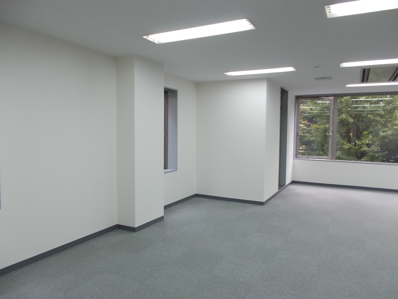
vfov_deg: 53.1
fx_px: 299
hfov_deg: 67.3
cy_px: 150
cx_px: 199
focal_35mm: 26
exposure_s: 1/40
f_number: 3.2
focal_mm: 4.6
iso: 80
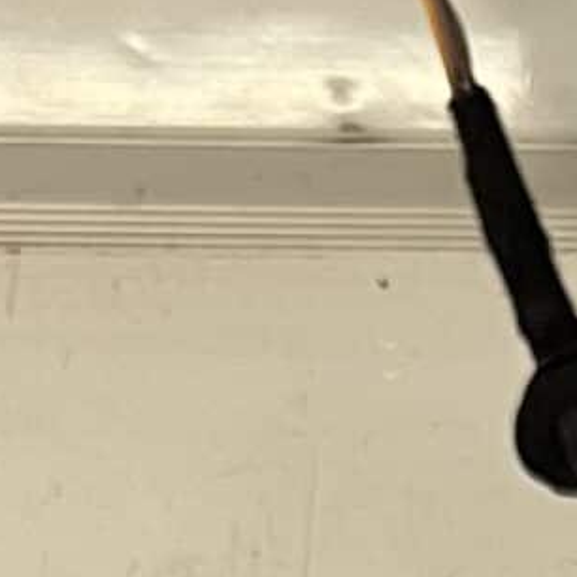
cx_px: 1016
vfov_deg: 7.9
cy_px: 1712
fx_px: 3621
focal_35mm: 192
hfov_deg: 8.8
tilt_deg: -66.6
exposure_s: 1/50
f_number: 1.6
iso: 100
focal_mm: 5.1
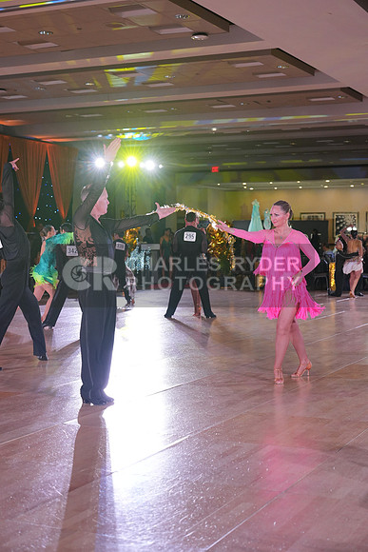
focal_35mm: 59
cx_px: 184
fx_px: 904
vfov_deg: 33.9
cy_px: 276
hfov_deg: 23.0
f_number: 4
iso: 1600
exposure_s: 1/400
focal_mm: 59
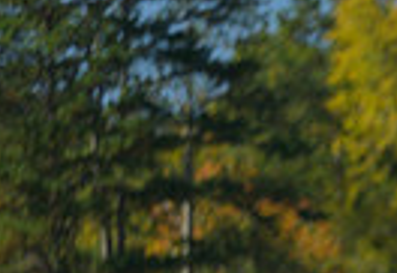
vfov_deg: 1.9
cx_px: 821
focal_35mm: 739
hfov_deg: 2.7
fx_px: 8235
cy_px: 478
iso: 200
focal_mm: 165
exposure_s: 1/1250
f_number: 3.2
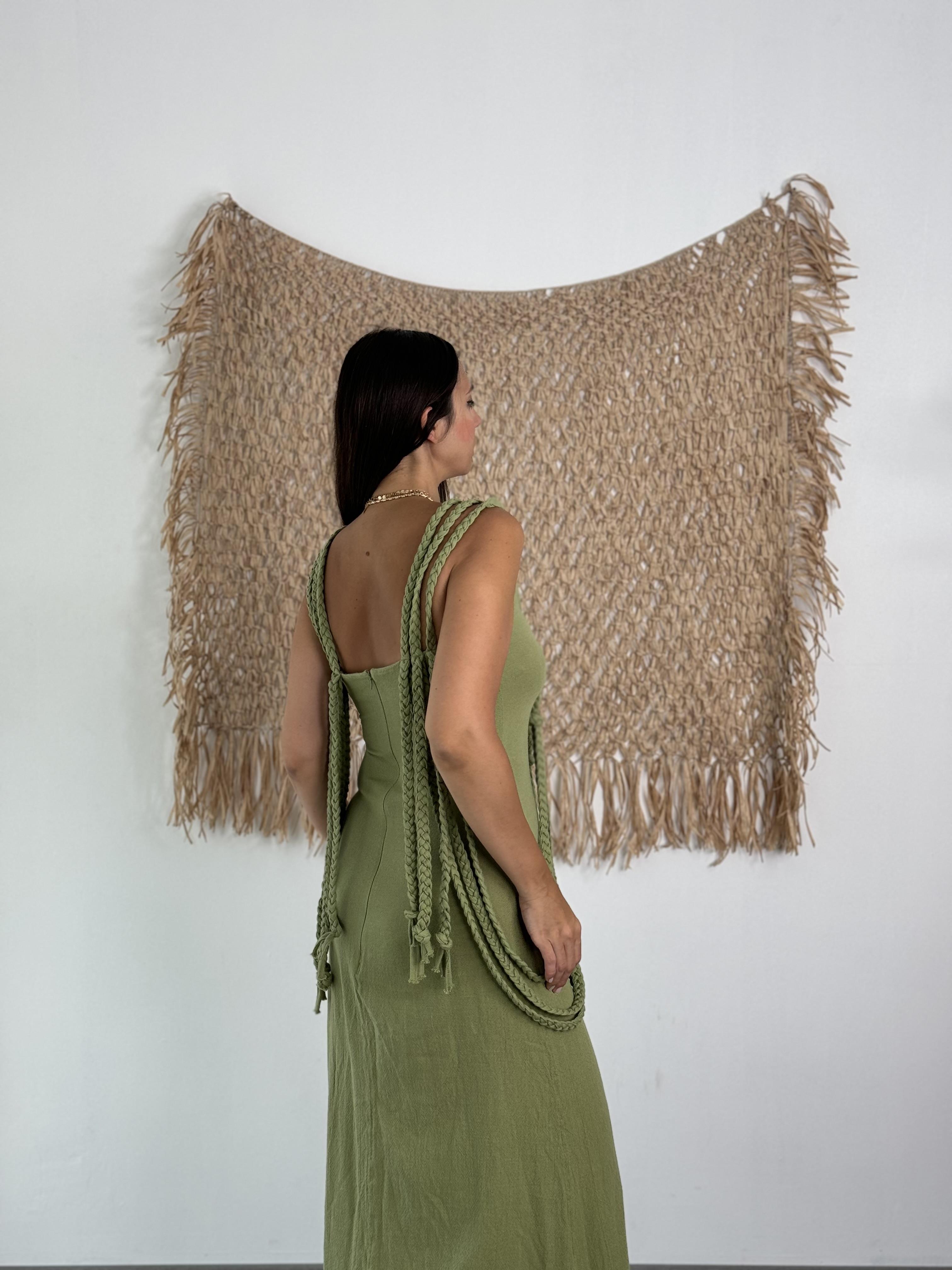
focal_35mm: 48
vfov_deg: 39.7
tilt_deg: -3.7
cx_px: 476
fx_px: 1760
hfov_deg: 30.3
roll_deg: -0.2
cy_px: 635
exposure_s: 1/100
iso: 80
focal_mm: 6.76
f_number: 1.78
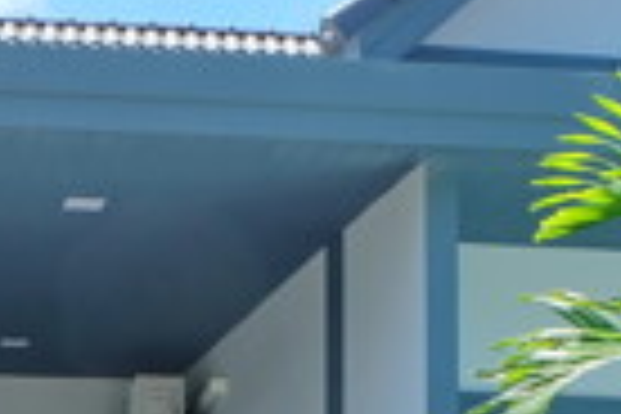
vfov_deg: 12.2
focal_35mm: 104
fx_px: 1794
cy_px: 720
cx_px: 32
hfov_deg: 19.2
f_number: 8
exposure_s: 1/240
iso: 400
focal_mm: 16
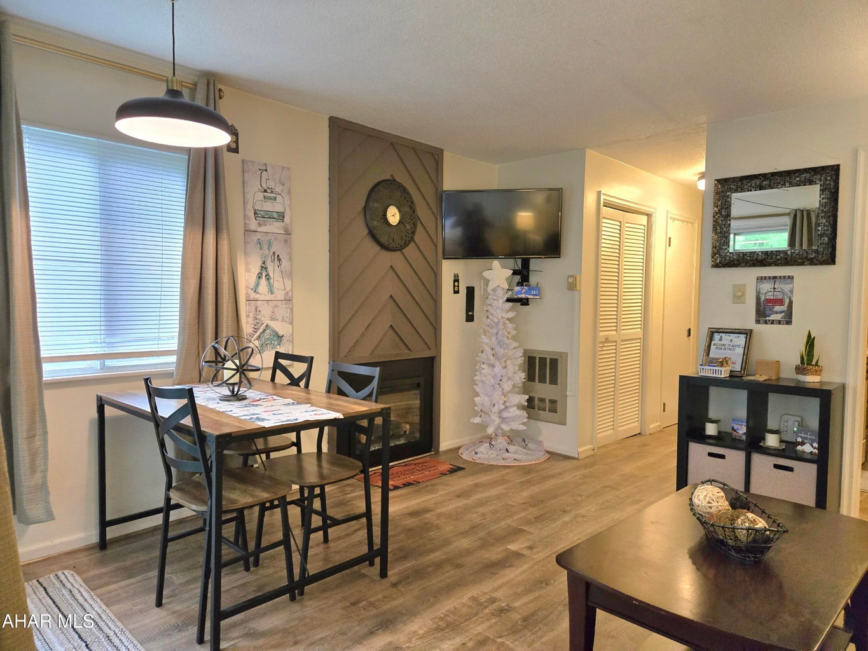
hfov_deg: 73.9
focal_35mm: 23
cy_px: 326
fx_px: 577
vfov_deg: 58.9
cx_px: 434
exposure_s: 1/120
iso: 500
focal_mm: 5.4
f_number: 1.8
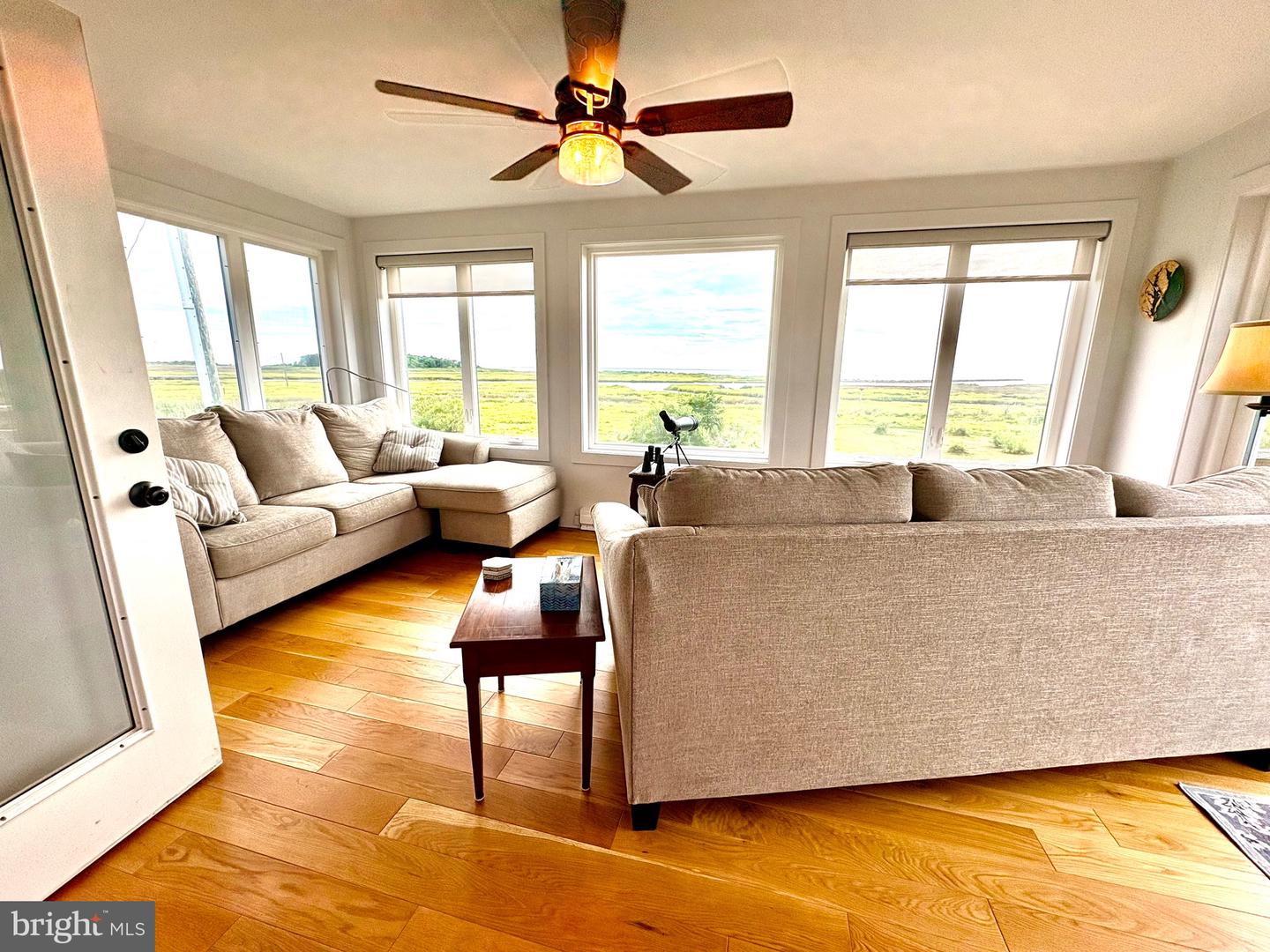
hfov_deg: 102.1
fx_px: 514
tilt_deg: -12.0
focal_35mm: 14
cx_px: 635
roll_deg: -0.8
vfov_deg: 85.7
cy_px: 476
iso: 64
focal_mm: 2.22
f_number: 2.2
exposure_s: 1/373
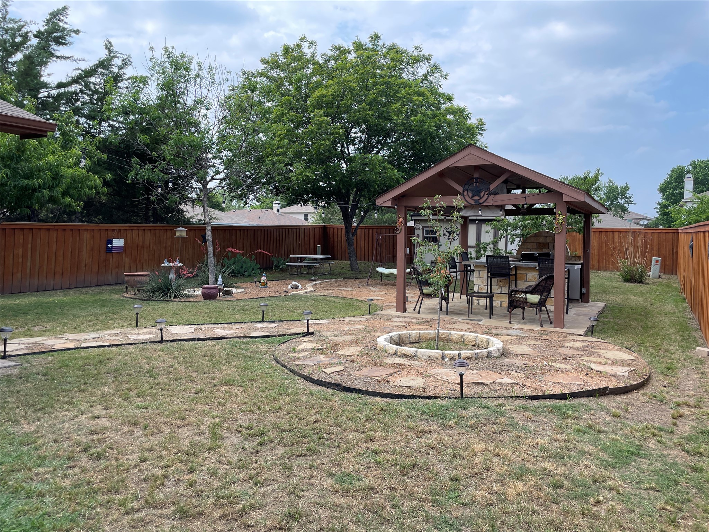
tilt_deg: -1.0
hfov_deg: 67.3
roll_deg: -0.3
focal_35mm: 26
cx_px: 354
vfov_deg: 53.1
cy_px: 266
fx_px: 533
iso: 32
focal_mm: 4.2
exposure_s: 1/1383
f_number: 1.6
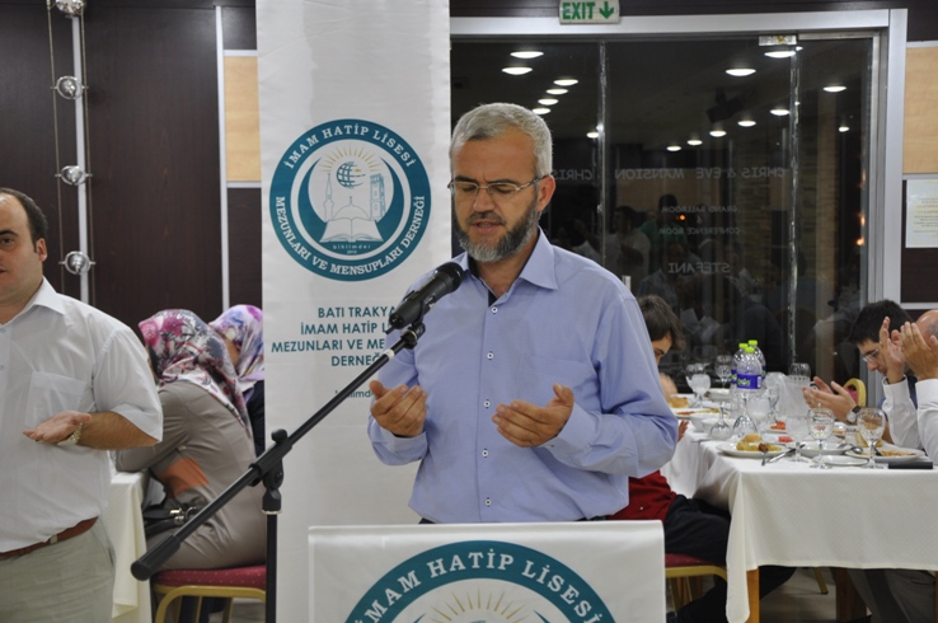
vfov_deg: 20.1
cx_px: 469
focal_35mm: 68
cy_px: 312
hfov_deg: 29.9
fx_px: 1756
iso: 400
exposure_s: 1/25
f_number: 5
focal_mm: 45
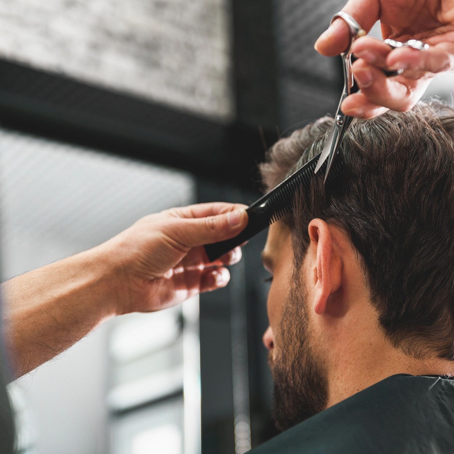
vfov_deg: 27.7
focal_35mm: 62
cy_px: 225
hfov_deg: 27.7
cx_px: 264
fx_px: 920
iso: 320
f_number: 2.8
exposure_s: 1/80
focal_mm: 48
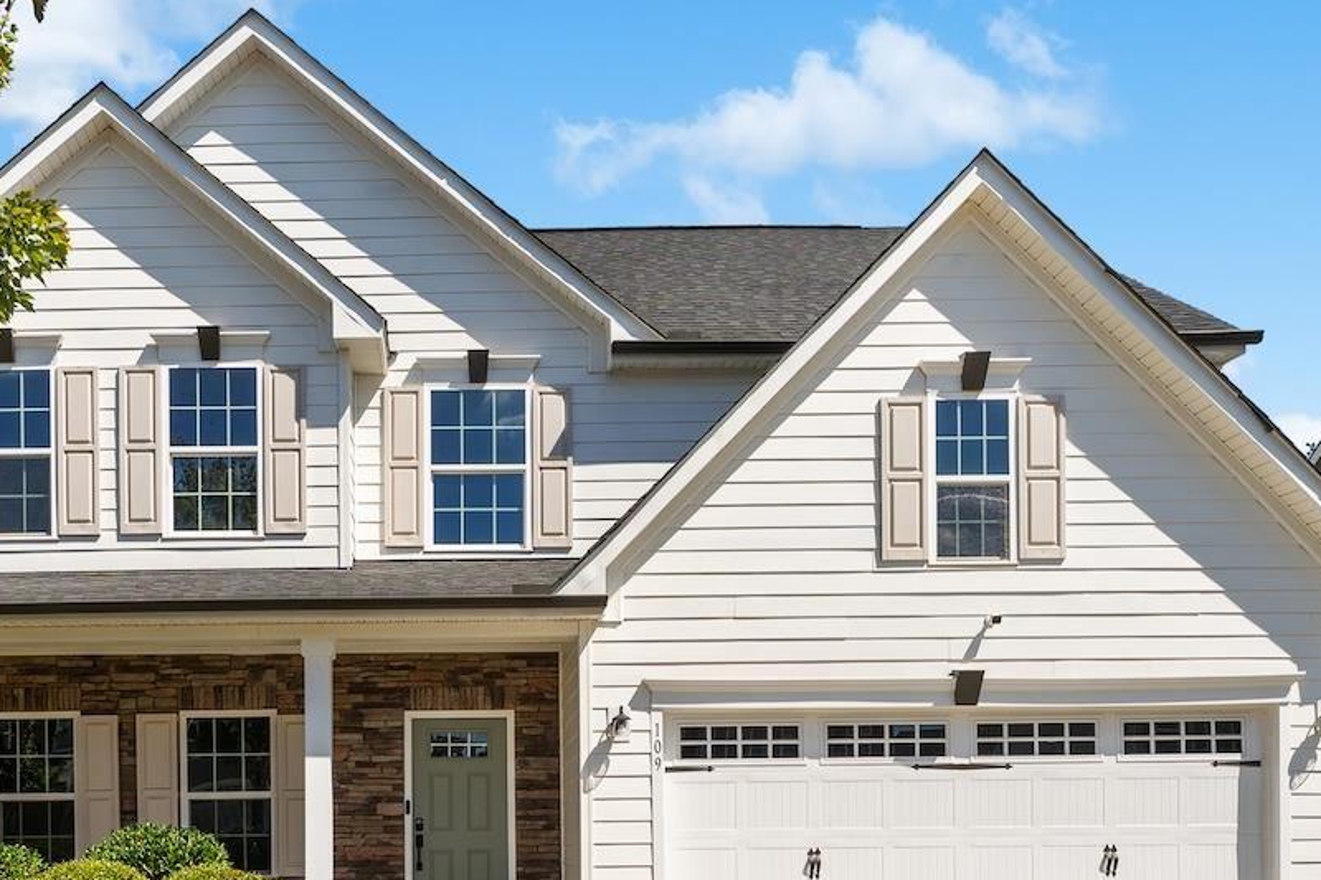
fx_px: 1284
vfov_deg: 35.1
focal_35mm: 35
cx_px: 447
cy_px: 833
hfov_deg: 53.4
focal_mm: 14
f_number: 6.3
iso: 400
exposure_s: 1/1250
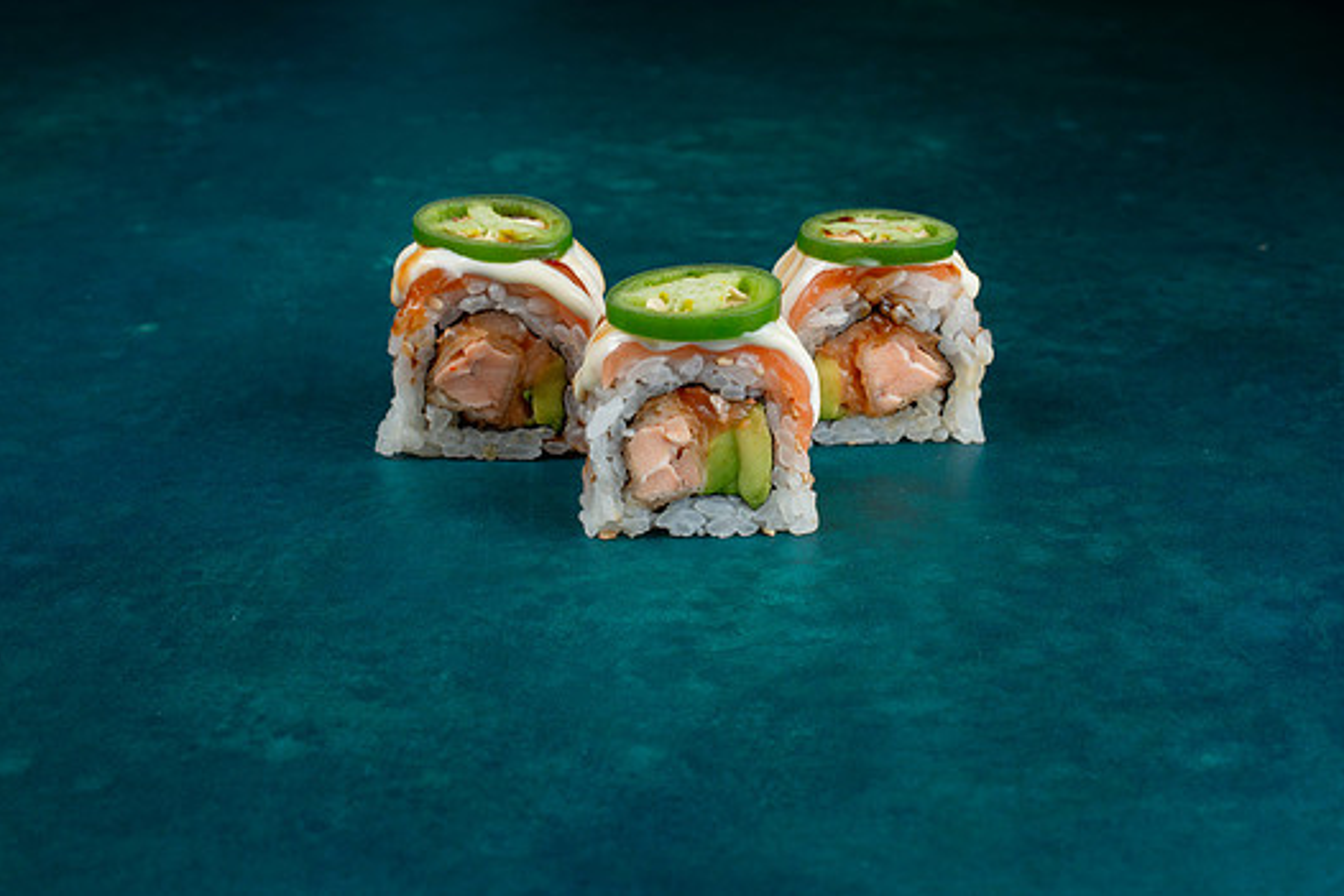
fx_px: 2203
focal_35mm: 59
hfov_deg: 33.9
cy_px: 376
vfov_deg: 23.0
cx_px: 697
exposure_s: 1/250
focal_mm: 50
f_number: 10
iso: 250
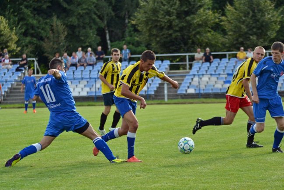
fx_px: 1539
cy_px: 95
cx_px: 142
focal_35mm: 195
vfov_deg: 7.1
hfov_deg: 10.5
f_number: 4.5
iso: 200
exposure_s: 1/800
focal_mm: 130
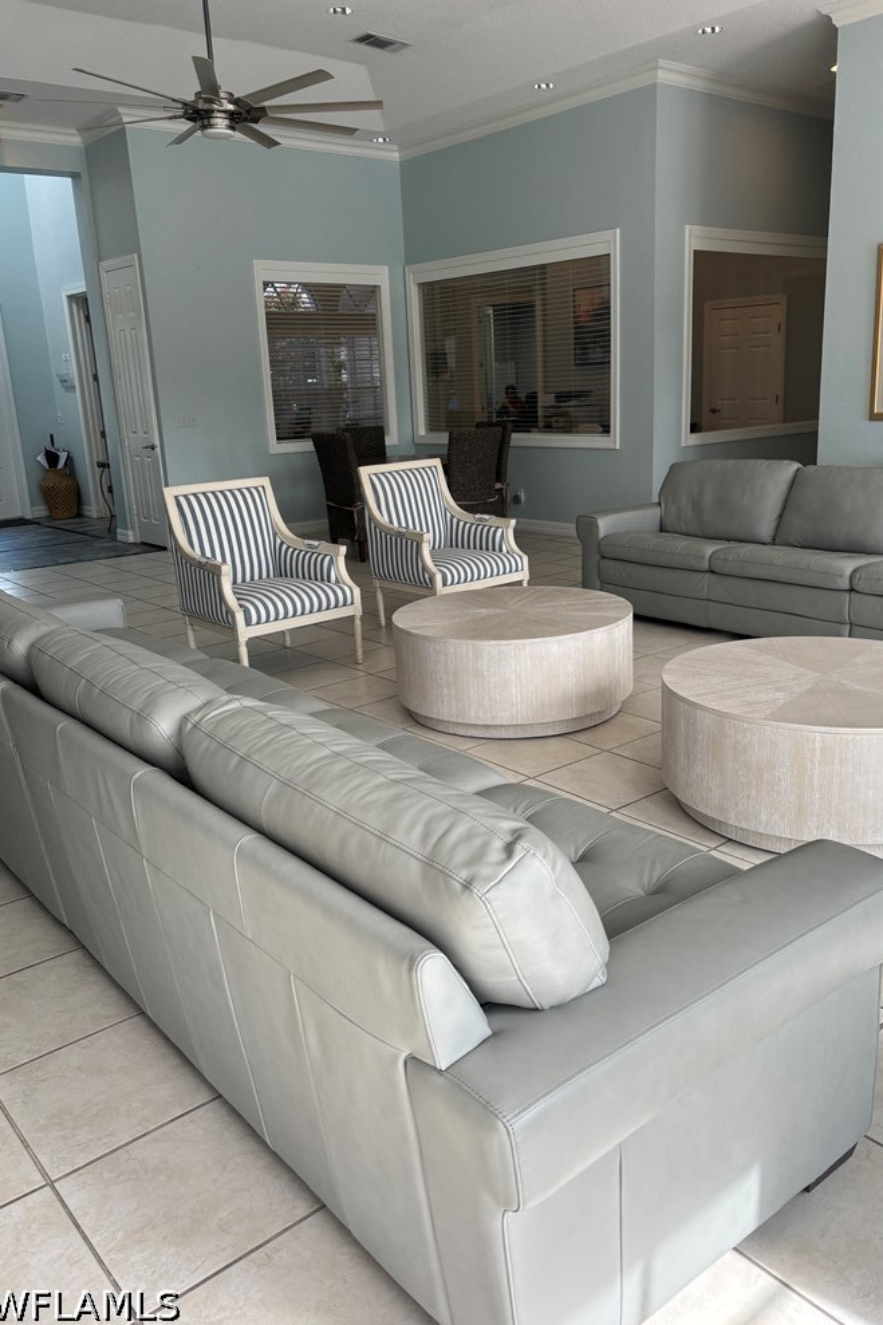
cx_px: 470
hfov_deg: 46.4
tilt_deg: -15.4
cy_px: 650
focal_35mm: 28
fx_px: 1030
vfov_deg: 65.5
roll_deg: +0.4
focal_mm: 5.96
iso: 50
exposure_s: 1/275
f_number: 1.6
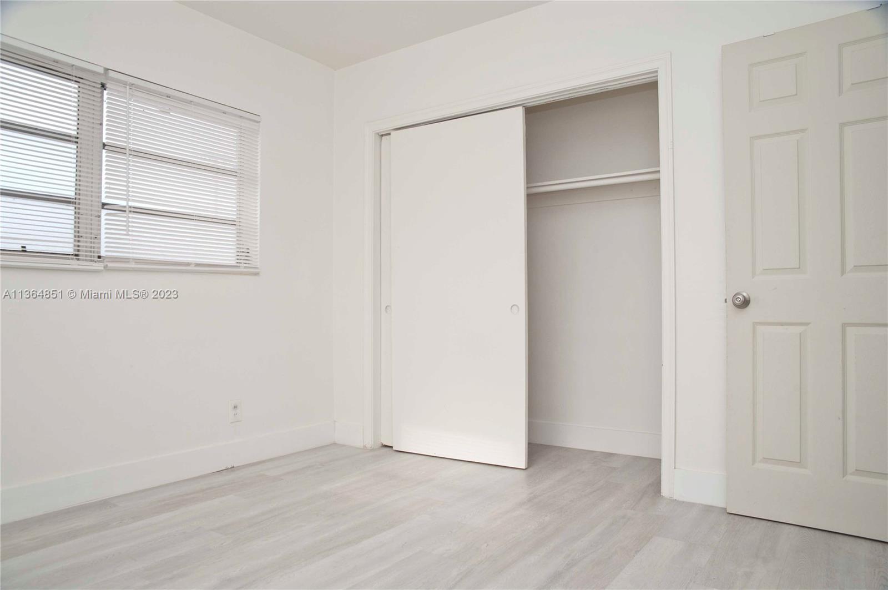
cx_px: 444
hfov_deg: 73.8
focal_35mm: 24
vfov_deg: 53.0
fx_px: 591
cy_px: 295
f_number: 8
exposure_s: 1/125
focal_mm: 24
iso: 250
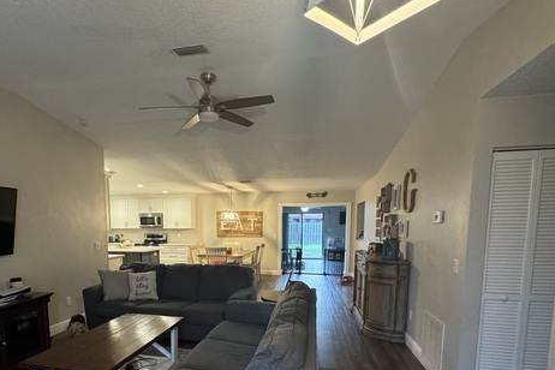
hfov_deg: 80.7
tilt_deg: -5.7
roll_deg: +0.7
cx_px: 236
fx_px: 324
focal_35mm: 21
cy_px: 259
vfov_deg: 57.6
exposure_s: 1/60
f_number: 2.2
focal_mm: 2.22
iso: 400
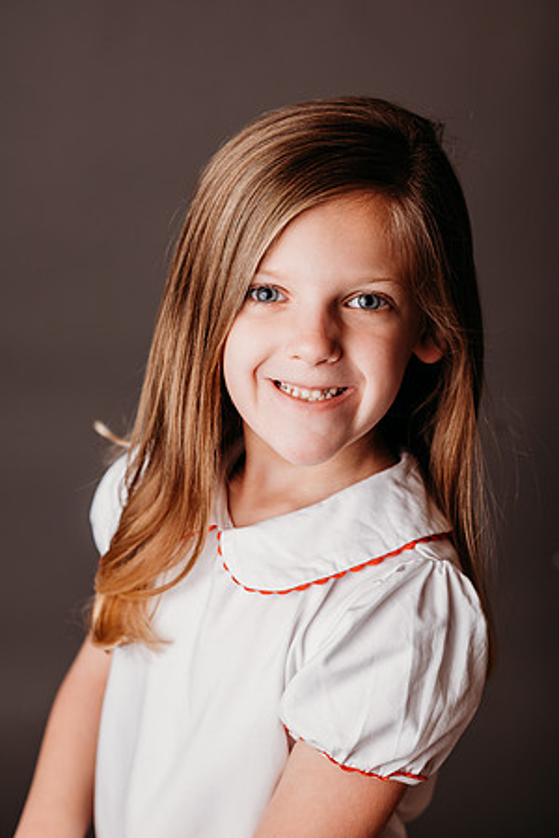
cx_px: 280
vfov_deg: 23.9
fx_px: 1980
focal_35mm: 85
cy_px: 419
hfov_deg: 16.1
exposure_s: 1/200
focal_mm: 85
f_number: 4
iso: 100
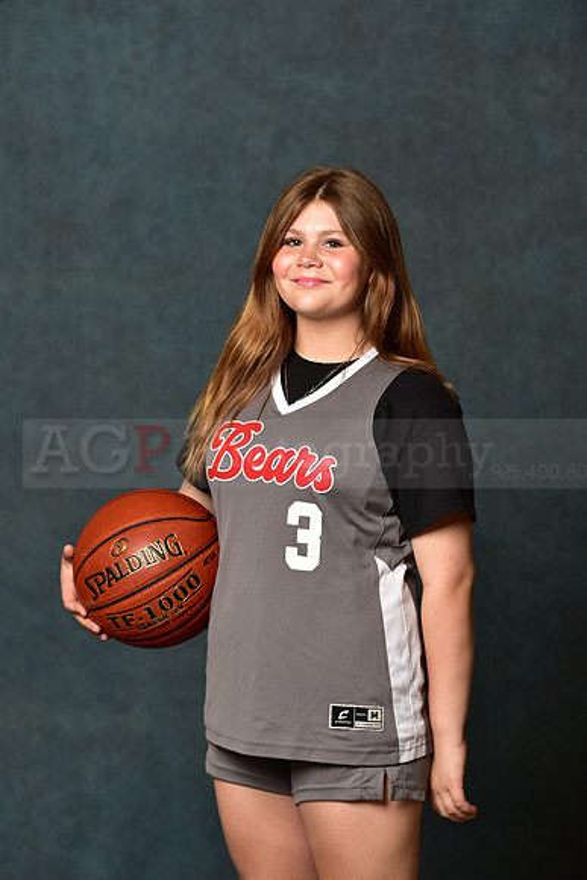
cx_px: 294
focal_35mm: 145
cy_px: 440
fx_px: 3544
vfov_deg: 14.2
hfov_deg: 9.5
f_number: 4.5
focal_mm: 145
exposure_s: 1/200
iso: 200
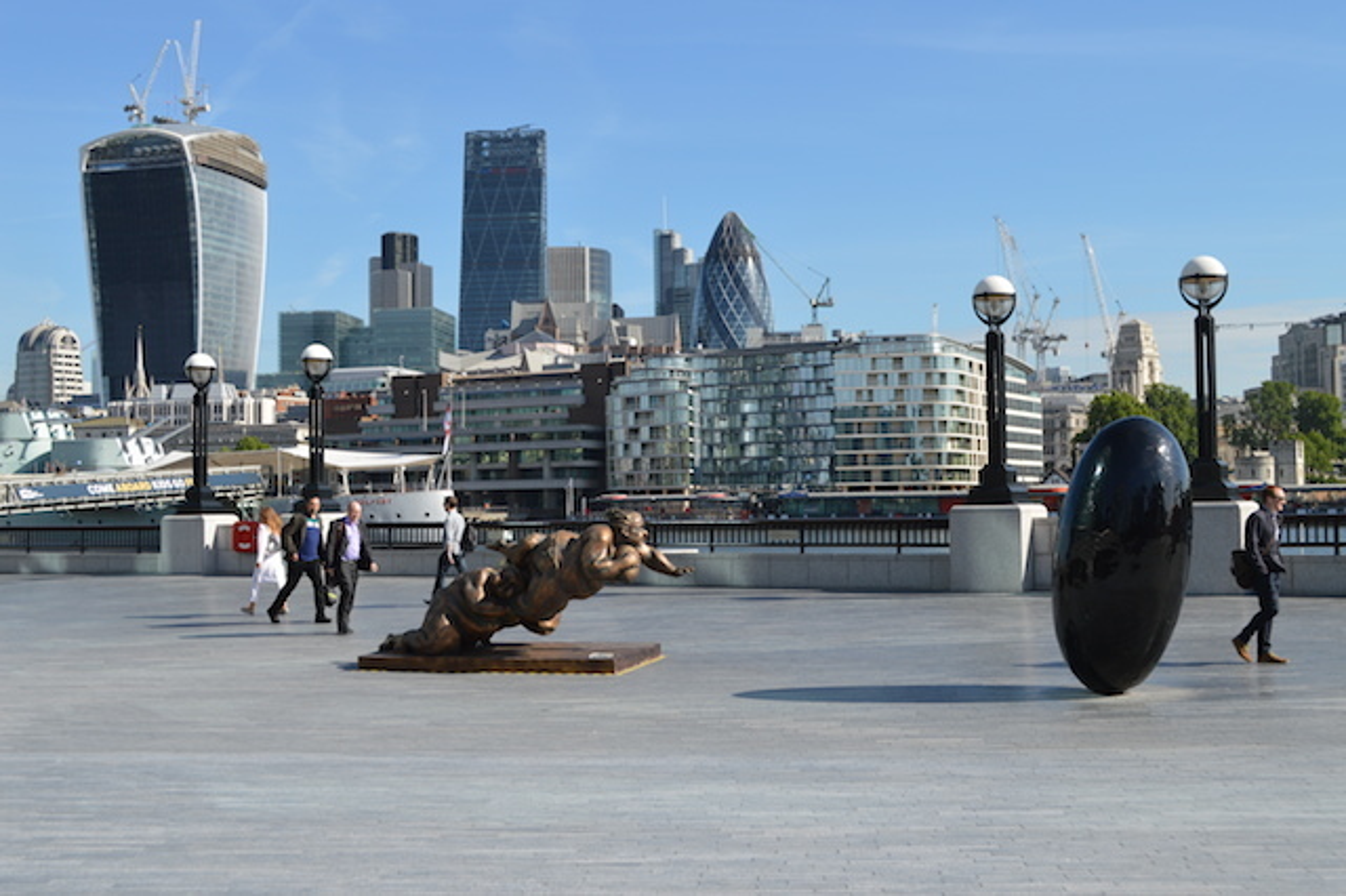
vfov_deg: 31.9
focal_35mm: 42
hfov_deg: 46.4
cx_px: 673
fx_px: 1569
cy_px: 448
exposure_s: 1/250
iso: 100
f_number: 8
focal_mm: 28
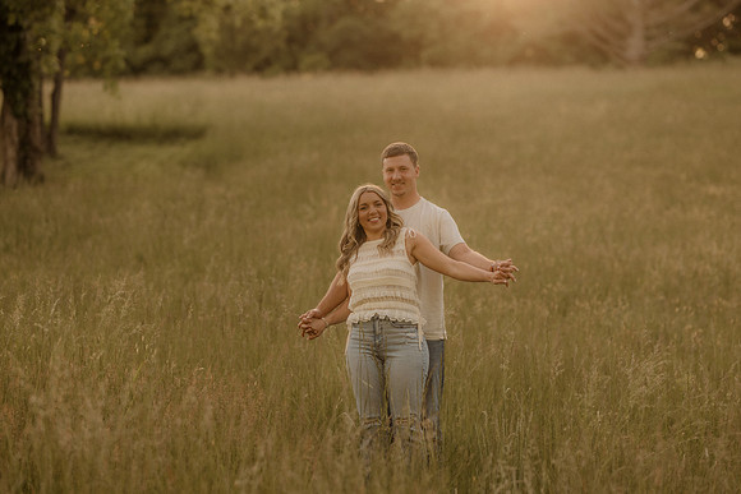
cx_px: 370
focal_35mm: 85
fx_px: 1750
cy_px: 247
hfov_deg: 23.9
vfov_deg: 16.1
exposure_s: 1/1250
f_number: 2
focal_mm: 85
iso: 250
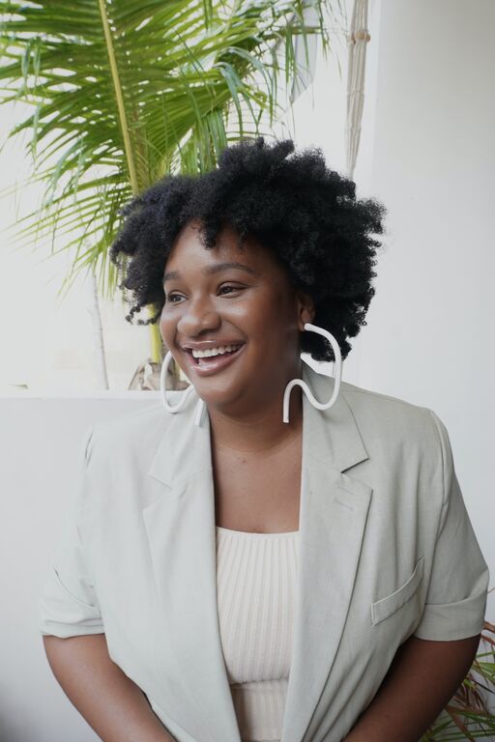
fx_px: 495
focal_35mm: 24
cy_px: 371
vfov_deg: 73.7
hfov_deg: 53.1
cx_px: 248
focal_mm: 16
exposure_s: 1/40
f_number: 8
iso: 250
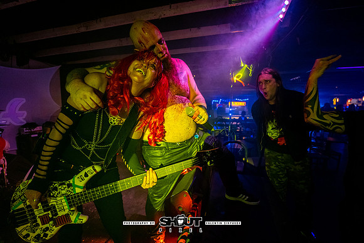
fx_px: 154
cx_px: 182
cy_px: 122
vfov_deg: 76.6
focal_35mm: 15
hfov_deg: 99.6
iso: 3200
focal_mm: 15.2
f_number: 2.8
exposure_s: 1/200
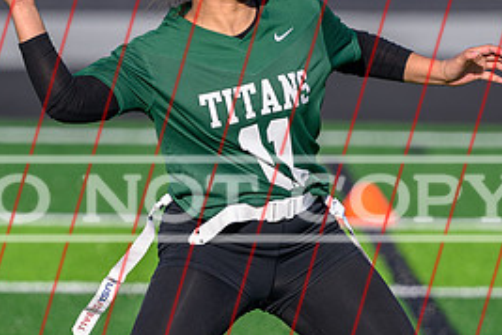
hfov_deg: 3.8
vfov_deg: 2.6
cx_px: 234
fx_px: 7474
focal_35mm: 536
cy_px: 250
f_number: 2.8
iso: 80
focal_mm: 185
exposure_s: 1/1250
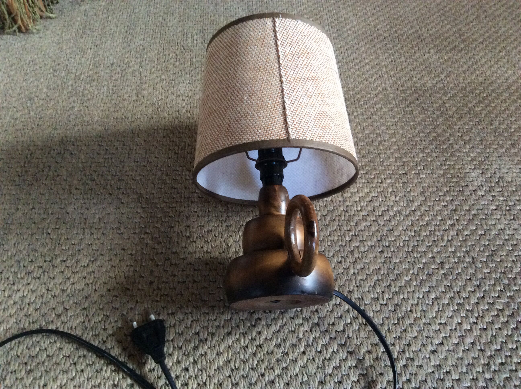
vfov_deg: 44.1
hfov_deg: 56.9
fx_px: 481
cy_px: 194
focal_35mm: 32
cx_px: 260
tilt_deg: -54.5
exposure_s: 1/25
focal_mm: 3.3
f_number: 2.4
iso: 320
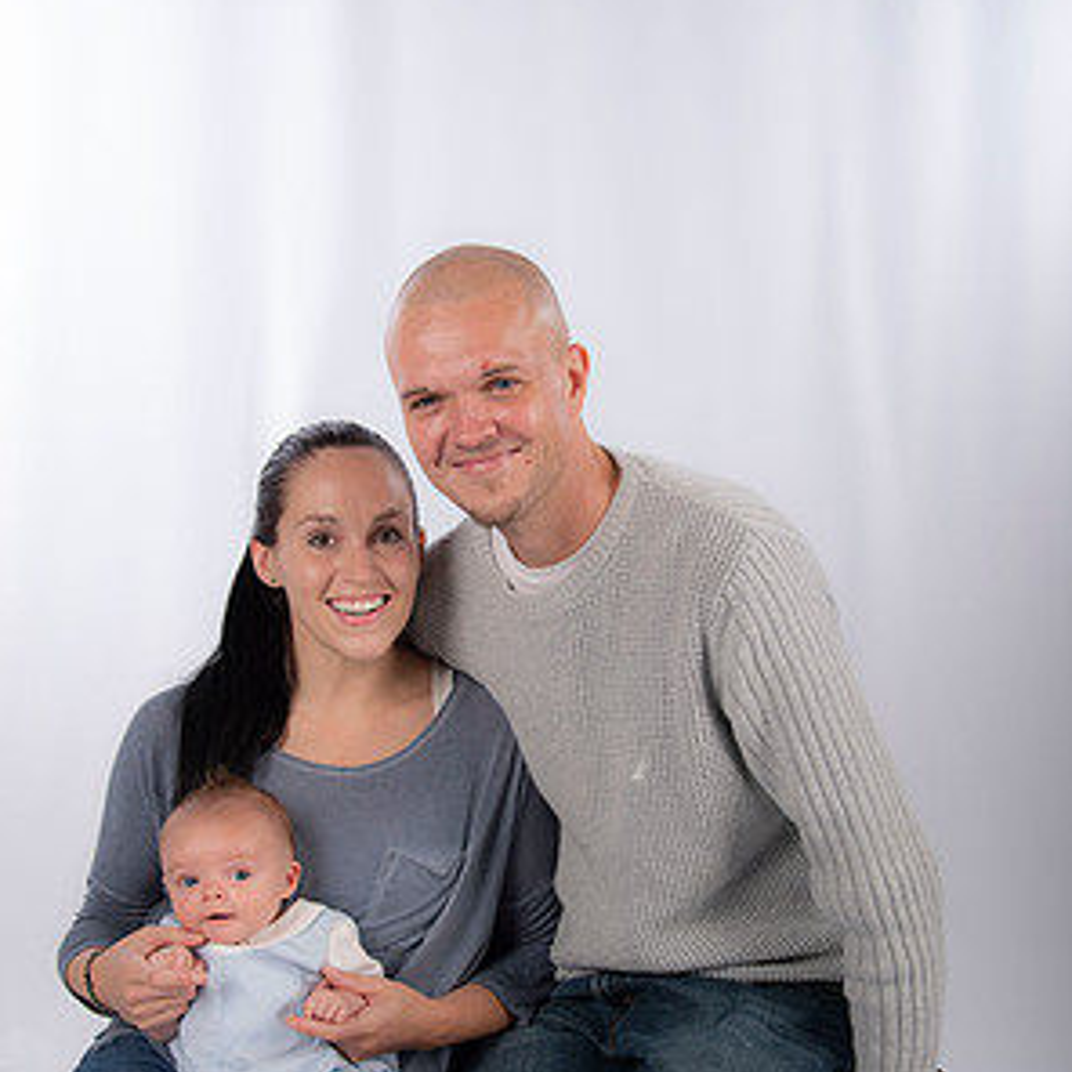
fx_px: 1717
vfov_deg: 34.5
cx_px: 538
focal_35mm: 49
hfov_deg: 34.7
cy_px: 677
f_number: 5.6
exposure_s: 1/200
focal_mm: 38
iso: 100
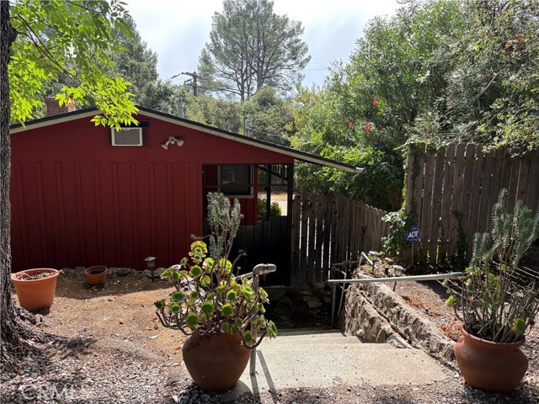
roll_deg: +1.2
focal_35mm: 26
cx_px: 270
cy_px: 202
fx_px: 405
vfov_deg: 53.1
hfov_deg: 67.3
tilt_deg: -10.2
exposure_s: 1/907
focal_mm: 5.96
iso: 50
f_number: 1.6
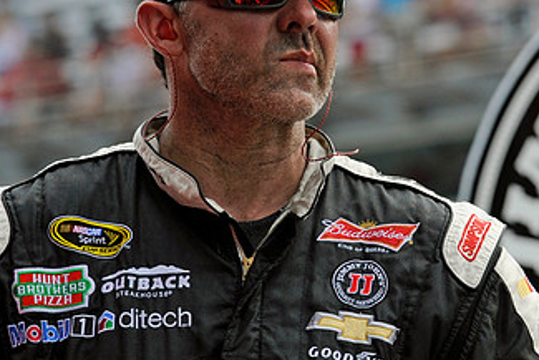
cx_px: 395
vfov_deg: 4.3
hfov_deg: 6.4
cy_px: 157
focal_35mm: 321
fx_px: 4808
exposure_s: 1/800
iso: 500
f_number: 6.3
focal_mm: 180
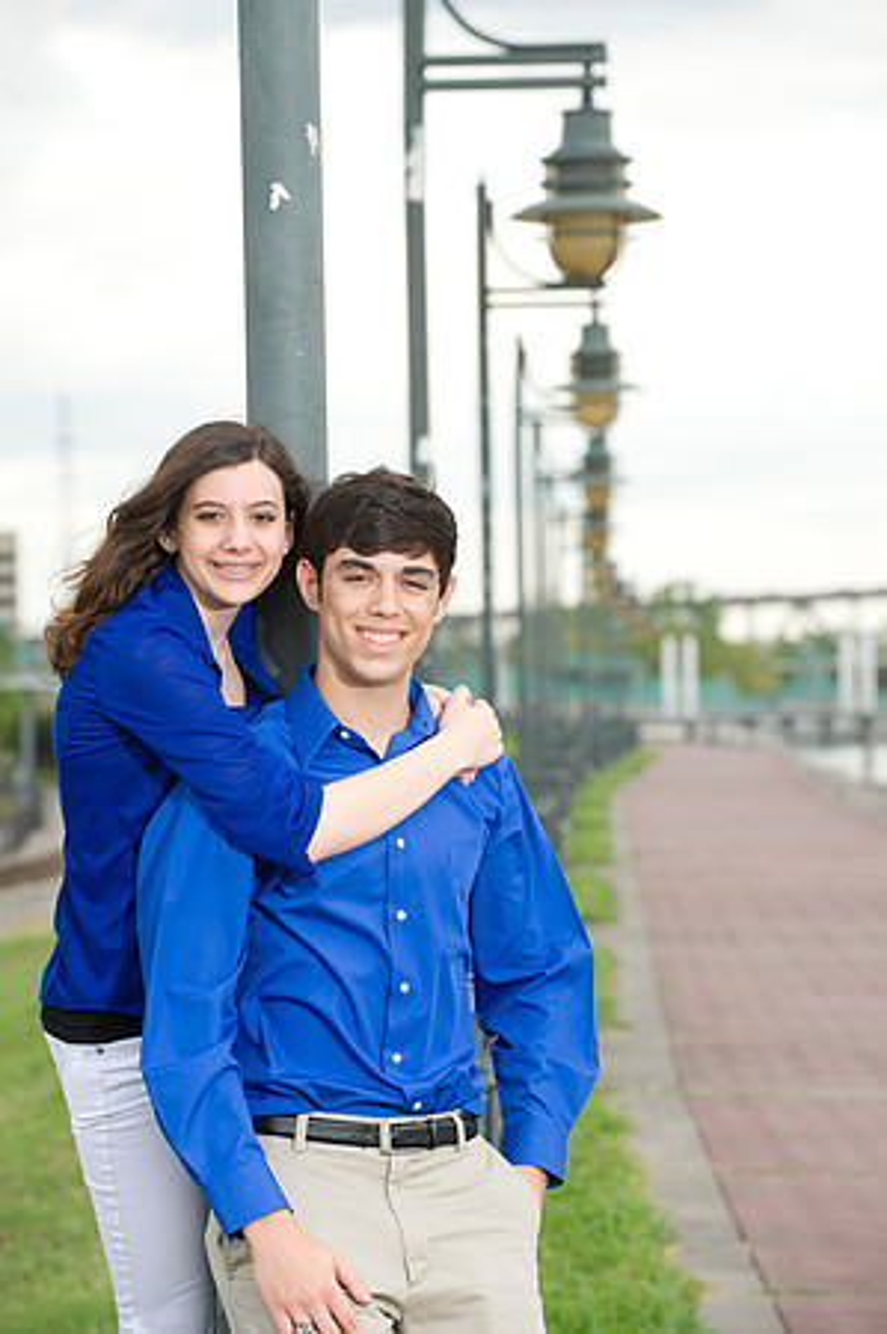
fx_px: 5001
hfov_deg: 10.1
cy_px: 667
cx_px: 444
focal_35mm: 135
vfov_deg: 15.2
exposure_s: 1/250
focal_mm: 135
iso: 320
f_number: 5.6
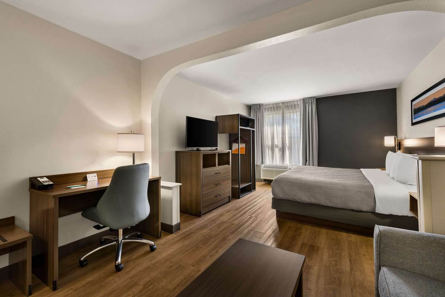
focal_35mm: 16
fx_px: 198
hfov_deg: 96.7
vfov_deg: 73.7
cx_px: 222
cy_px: 148
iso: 320
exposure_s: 1/1.25
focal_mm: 16
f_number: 11
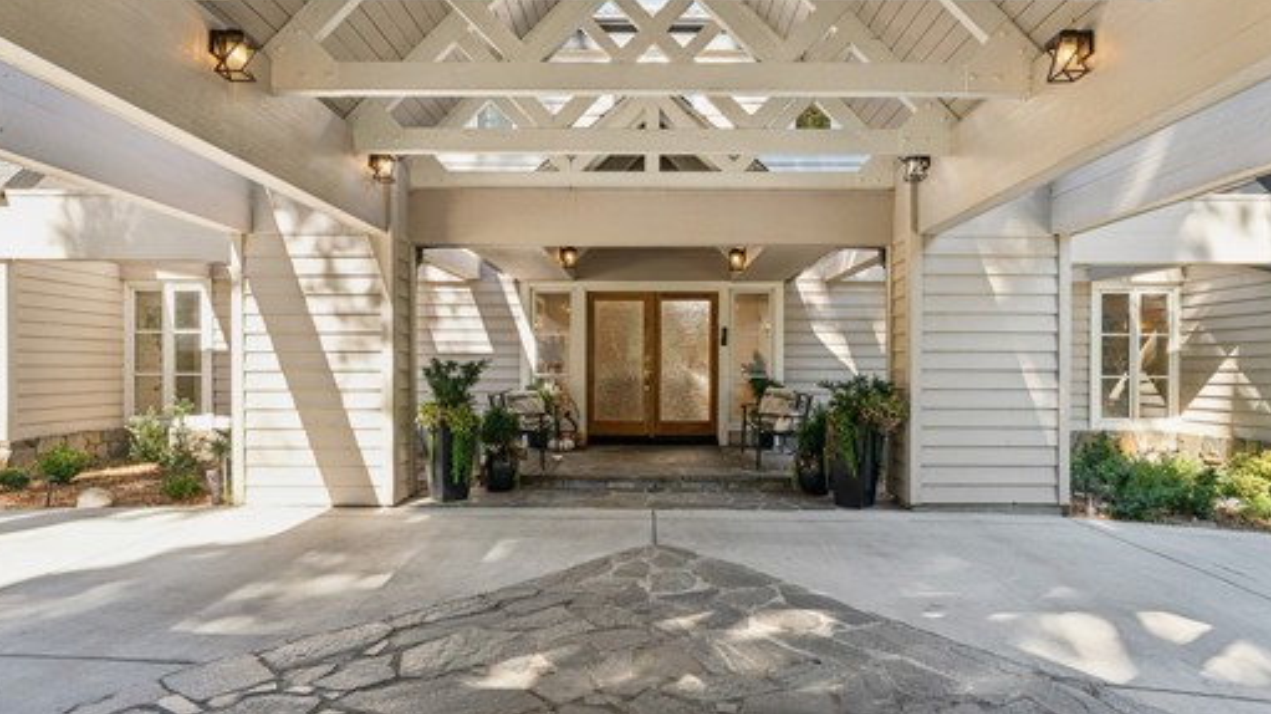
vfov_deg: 52.1
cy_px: 373
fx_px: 730
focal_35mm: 22
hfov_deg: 82.1
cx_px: 659
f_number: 13
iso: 100
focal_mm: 16.5
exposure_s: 1/10
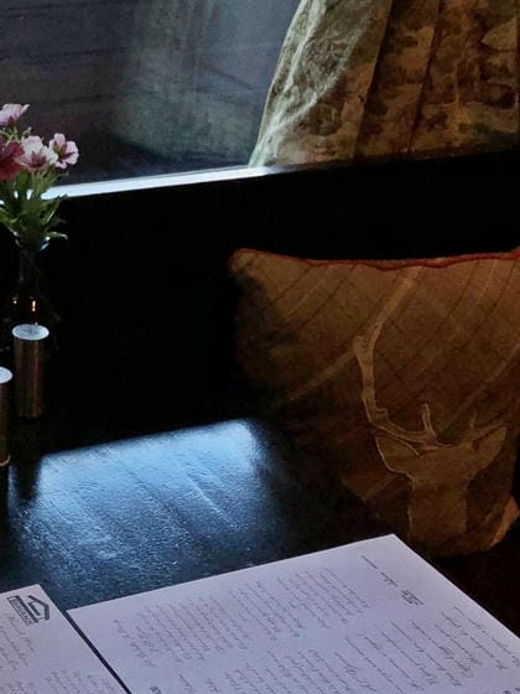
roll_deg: -2.0
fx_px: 1602
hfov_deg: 17.9
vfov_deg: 24.1
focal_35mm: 80
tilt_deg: -20.2
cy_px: 162
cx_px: -30
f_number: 1.8
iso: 25
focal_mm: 3.99
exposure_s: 1/100
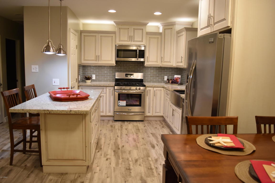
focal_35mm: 27
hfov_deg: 67.4
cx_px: 138
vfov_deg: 47.9
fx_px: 206
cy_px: 92
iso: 1000
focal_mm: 18
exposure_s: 1/60
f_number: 4
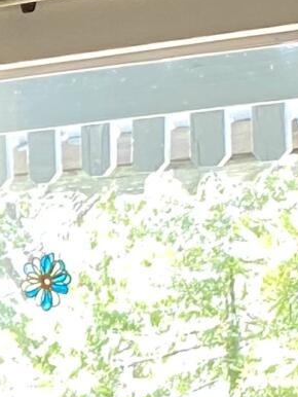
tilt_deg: -7.1
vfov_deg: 9.5
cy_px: 609
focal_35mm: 202
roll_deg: +2.3
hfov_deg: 6.6
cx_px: -612
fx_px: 2316
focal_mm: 4.25
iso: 160
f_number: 1.8
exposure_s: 1/60
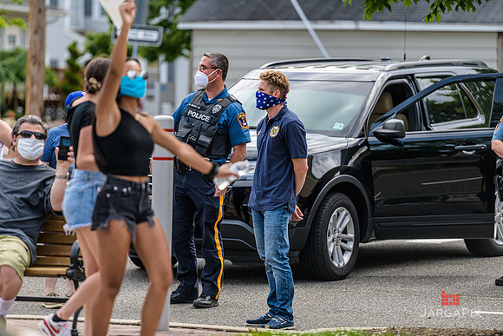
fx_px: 2795
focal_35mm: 200
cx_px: 252
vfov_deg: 6.9
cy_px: 168
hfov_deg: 10.3
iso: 200
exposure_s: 1/800
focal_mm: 200
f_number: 3.2
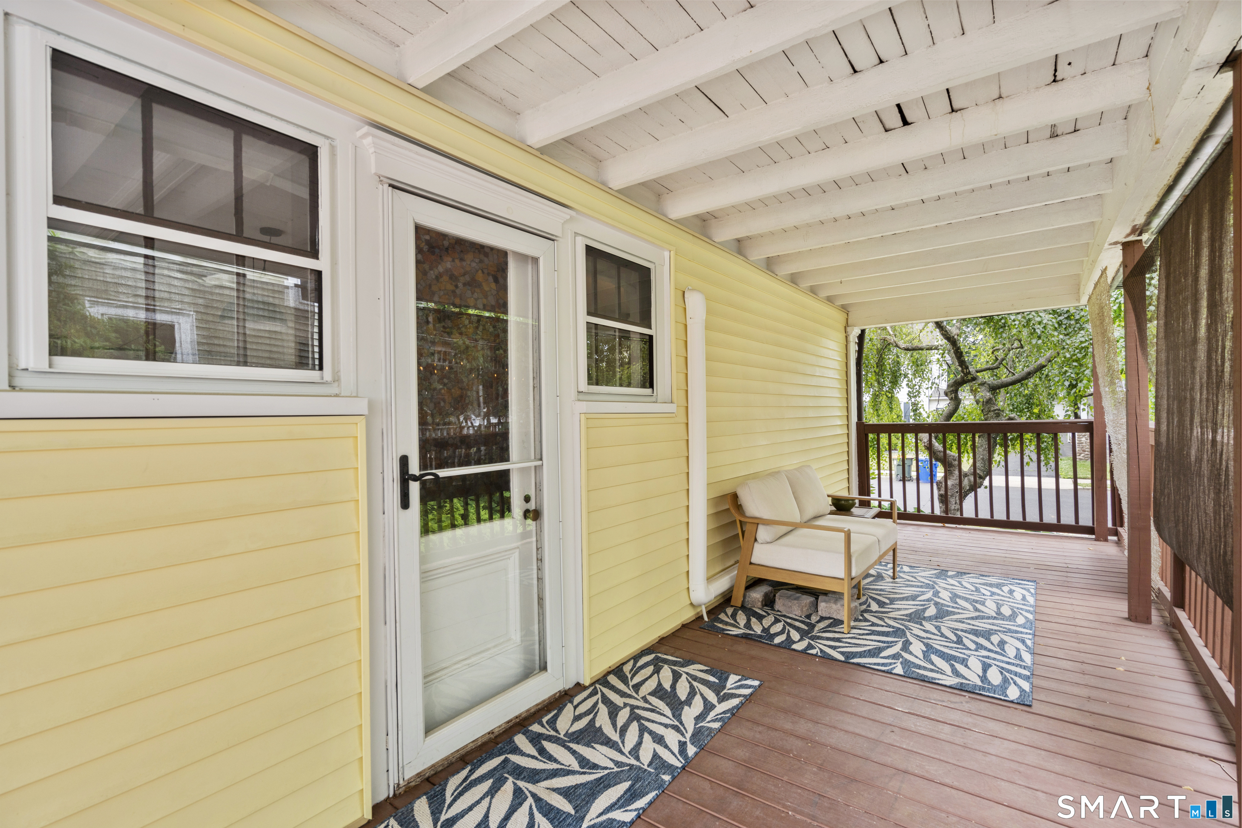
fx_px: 552
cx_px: 621
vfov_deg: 73.7
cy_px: 414
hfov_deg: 96.7
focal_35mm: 16
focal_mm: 16
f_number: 9
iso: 200
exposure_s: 1
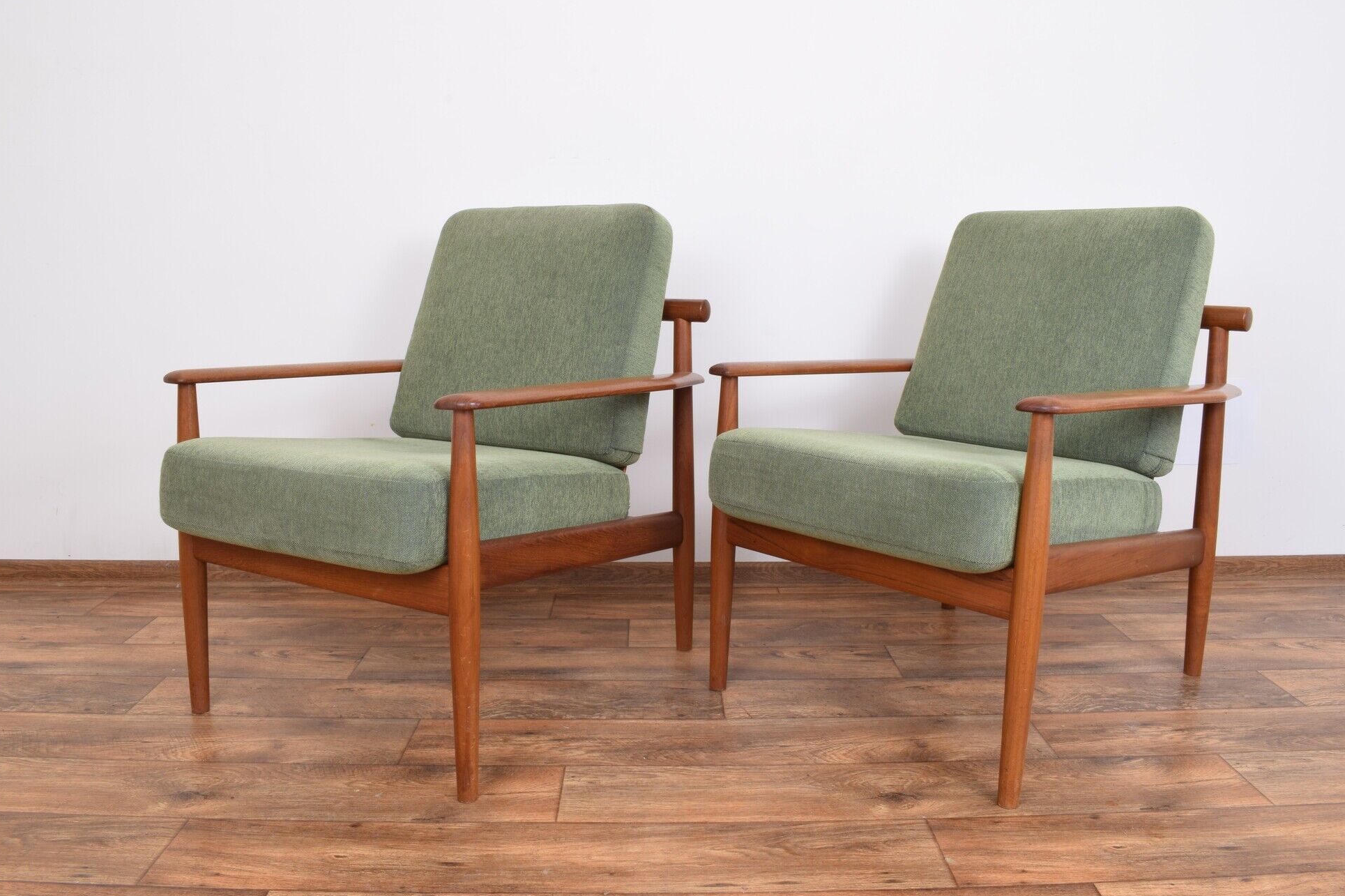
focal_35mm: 28
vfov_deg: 46.4
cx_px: 676
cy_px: 443
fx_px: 1046
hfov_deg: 65.5
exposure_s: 3
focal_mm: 18
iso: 100
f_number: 22
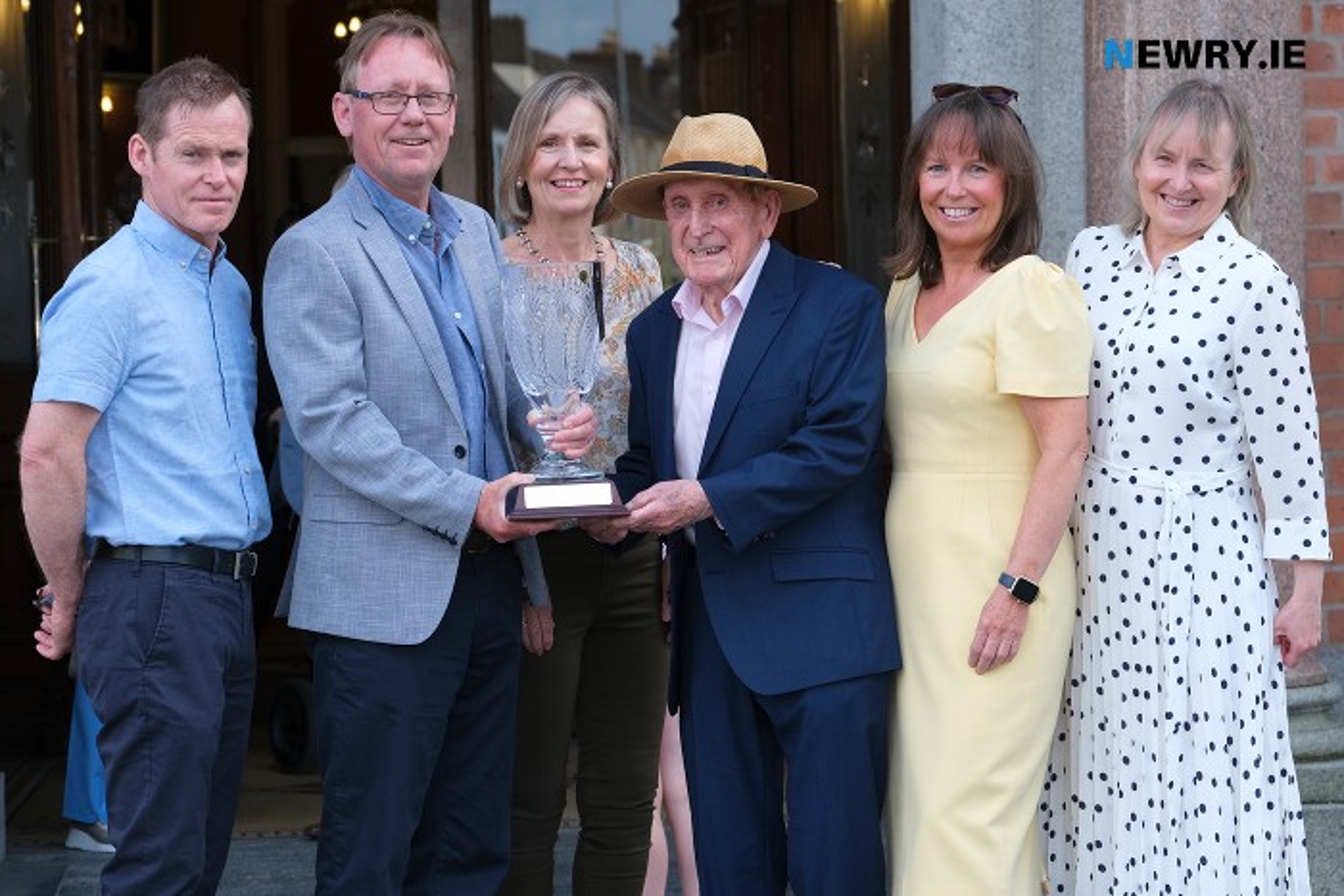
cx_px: 672
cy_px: 448
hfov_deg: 19.1
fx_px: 3995
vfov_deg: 12.8
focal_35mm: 107
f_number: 4.5
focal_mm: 71.5
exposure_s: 1/450
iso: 800
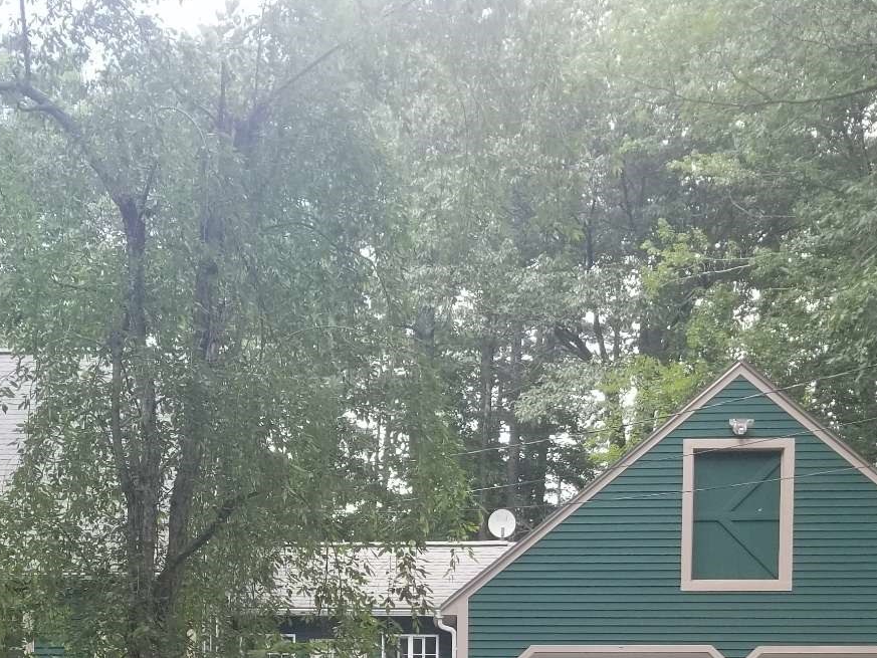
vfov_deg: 22.8
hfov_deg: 31.2
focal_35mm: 61
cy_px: 700
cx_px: 241
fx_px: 1546
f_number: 1.7
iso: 50
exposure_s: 1/184
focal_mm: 4.3
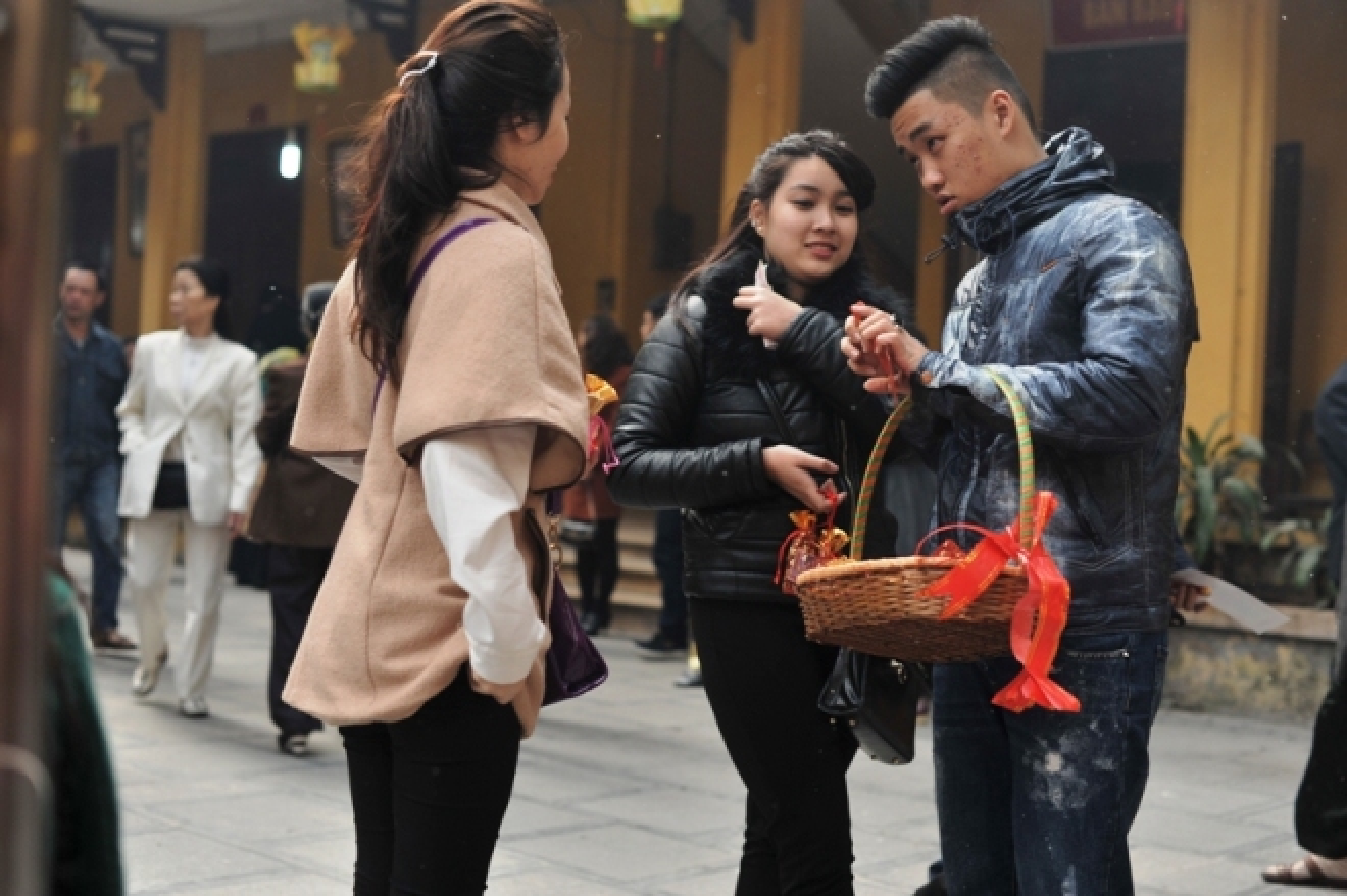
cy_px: 448
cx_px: 674
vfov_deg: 27.0
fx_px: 1869
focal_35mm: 50
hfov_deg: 39.6
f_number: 3.2
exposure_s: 1/800
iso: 250
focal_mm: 50
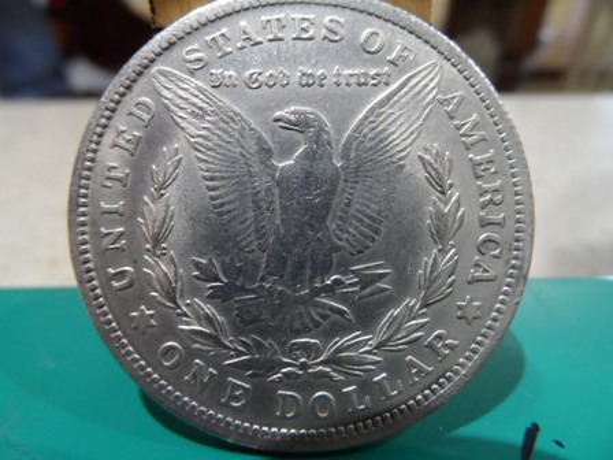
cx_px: 306
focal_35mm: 24
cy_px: 230
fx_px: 425
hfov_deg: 71.6
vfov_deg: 56.8
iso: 400
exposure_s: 1/20
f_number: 3.2
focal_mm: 4
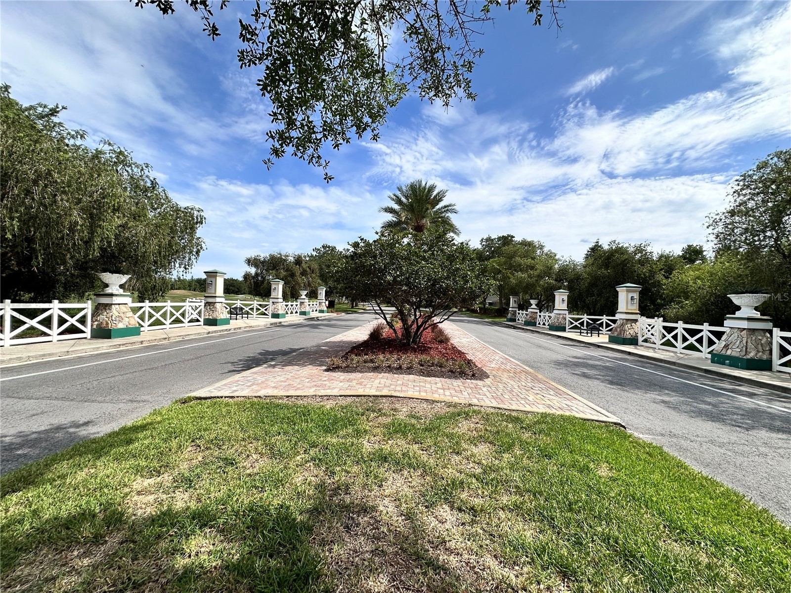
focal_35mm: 14
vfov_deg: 85.7
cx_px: 396
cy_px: 296
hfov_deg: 102.1
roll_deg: -2.4
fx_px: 320
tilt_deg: +1.3
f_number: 2.2
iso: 50
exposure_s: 1/2092
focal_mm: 2.22
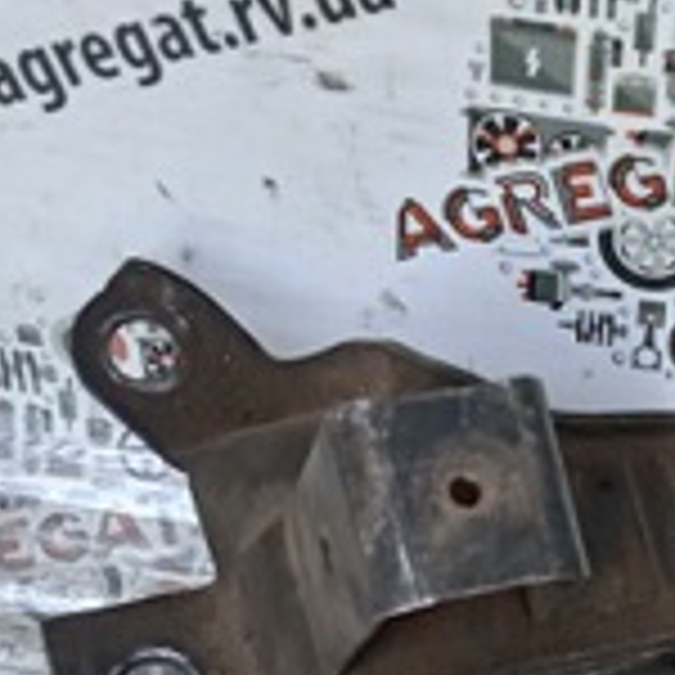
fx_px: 1743
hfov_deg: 21.5
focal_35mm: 79
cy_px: 774
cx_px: 601
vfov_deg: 20.7
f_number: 2.2
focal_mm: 3.43
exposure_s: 1/100
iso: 145
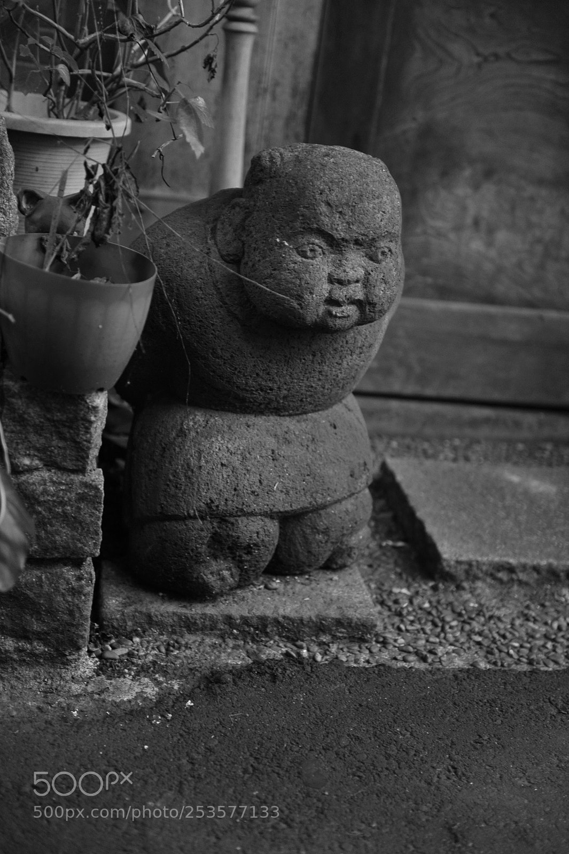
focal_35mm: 55
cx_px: 284
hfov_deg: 24.6
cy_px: 427
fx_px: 1305
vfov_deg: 36.3
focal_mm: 55
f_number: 2.8
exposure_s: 1/40
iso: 1000
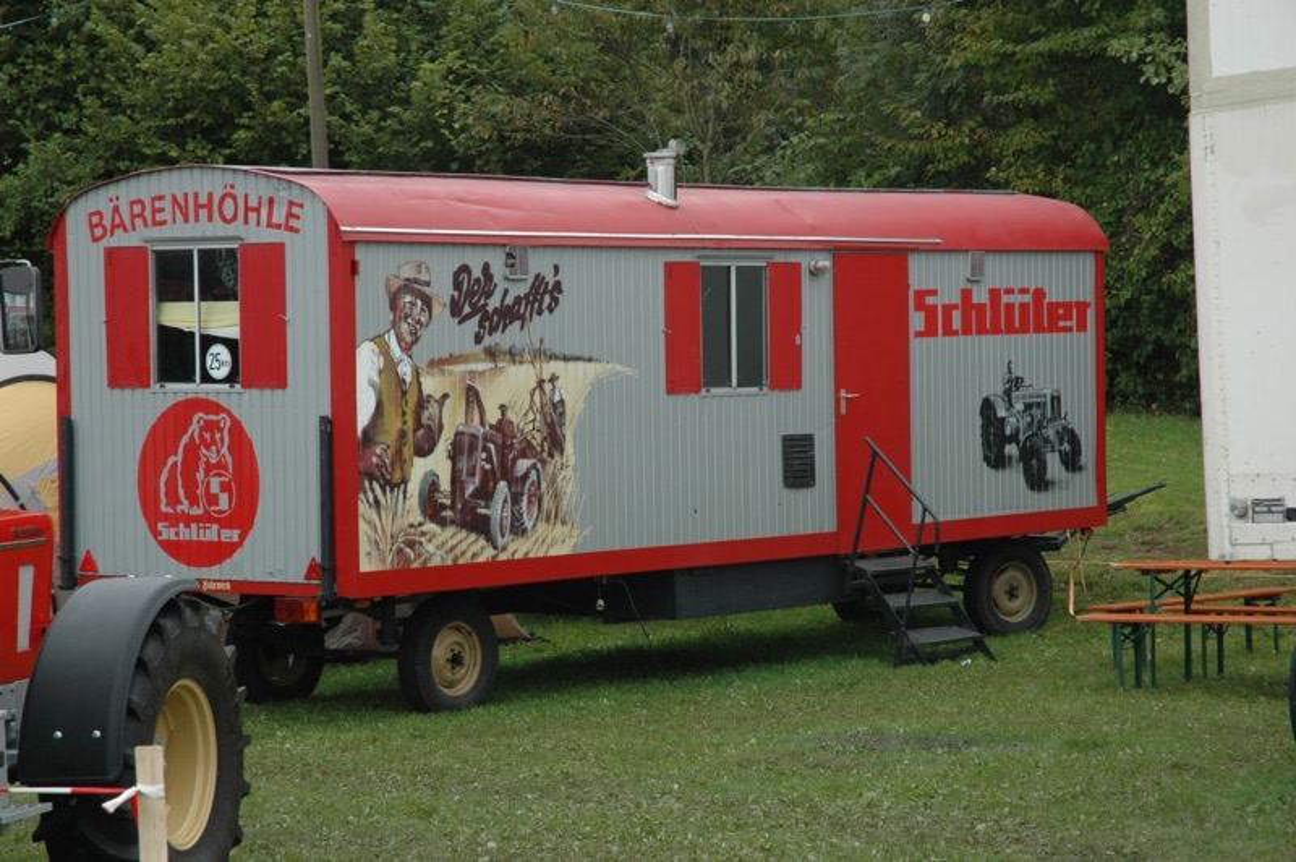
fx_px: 3777
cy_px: 431
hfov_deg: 19.5
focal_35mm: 105
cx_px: 648
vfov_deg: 13.0
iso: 400
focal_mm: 70
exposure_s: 1/200
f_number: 7.1
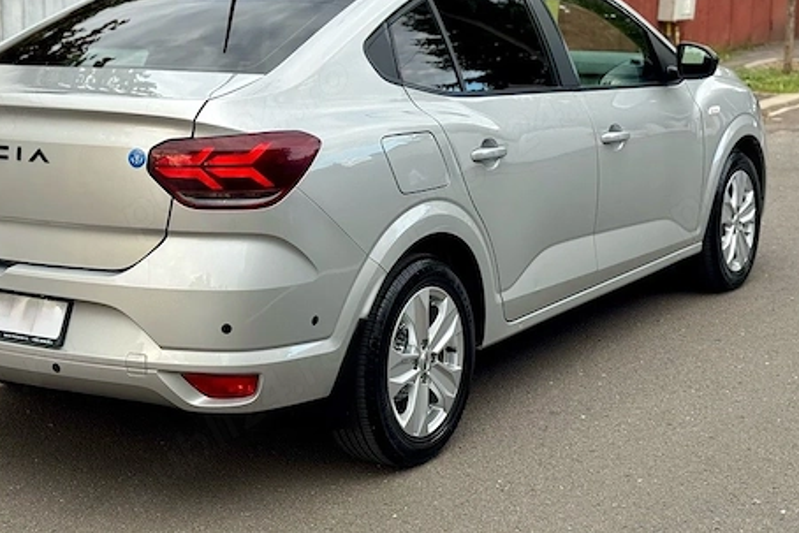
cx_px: 304
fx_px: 1465
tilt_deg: -8.6
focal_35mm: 66
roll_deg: -0.2
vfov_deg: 20.5
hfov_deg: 30.4
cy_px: 155
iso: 64
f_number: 1.78
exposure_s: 1/464
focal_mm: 6.76
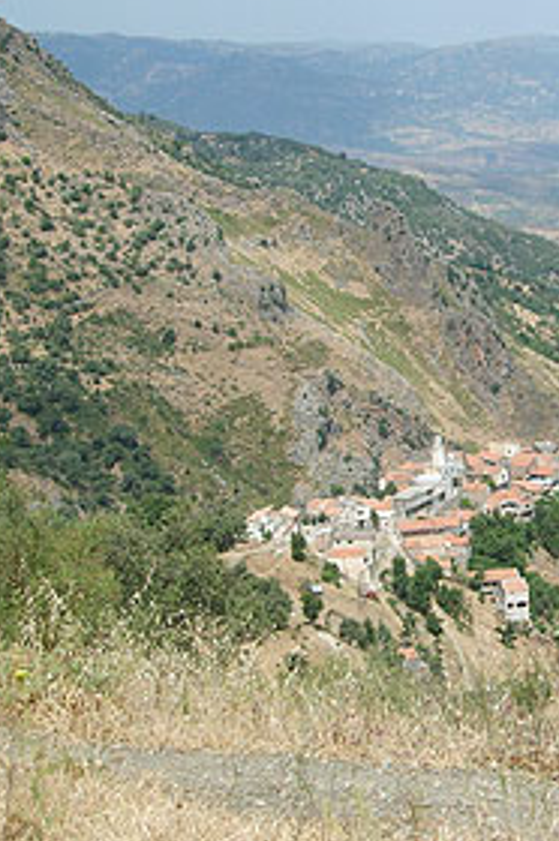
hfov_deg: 18.5
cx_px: 514
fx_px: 1681
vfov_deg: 28.1
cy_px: 387
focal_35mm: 72
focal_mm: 7.2
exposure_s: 1/180
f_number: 7.7
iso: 50
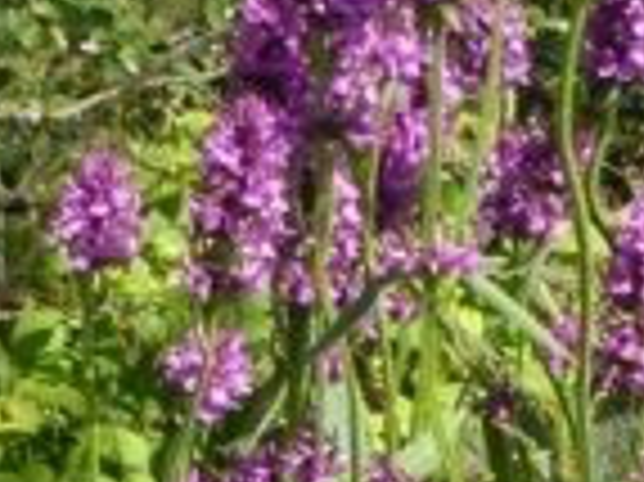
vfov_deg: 4.8
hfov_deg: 6.3
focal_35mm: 308
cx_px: 1135
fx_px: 5725
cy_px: 768
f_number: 4.1
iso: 100
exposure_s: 1/320
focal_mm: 8.7
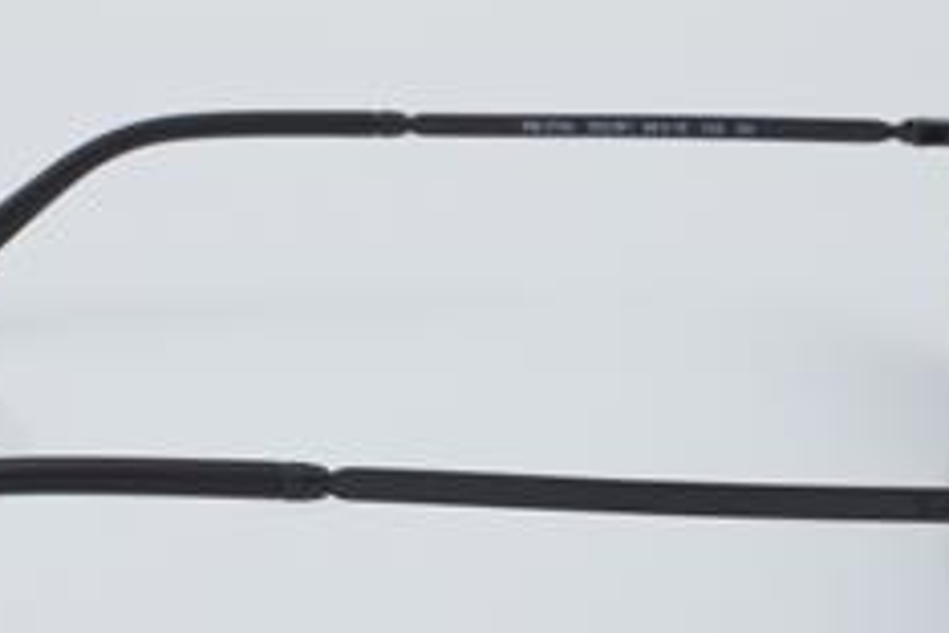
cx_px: 426
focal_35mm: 128
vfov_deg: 10.7
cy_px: 394
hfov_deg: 16.0
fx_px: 3374
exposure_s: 1/4
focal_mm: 50
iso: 100
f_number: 32
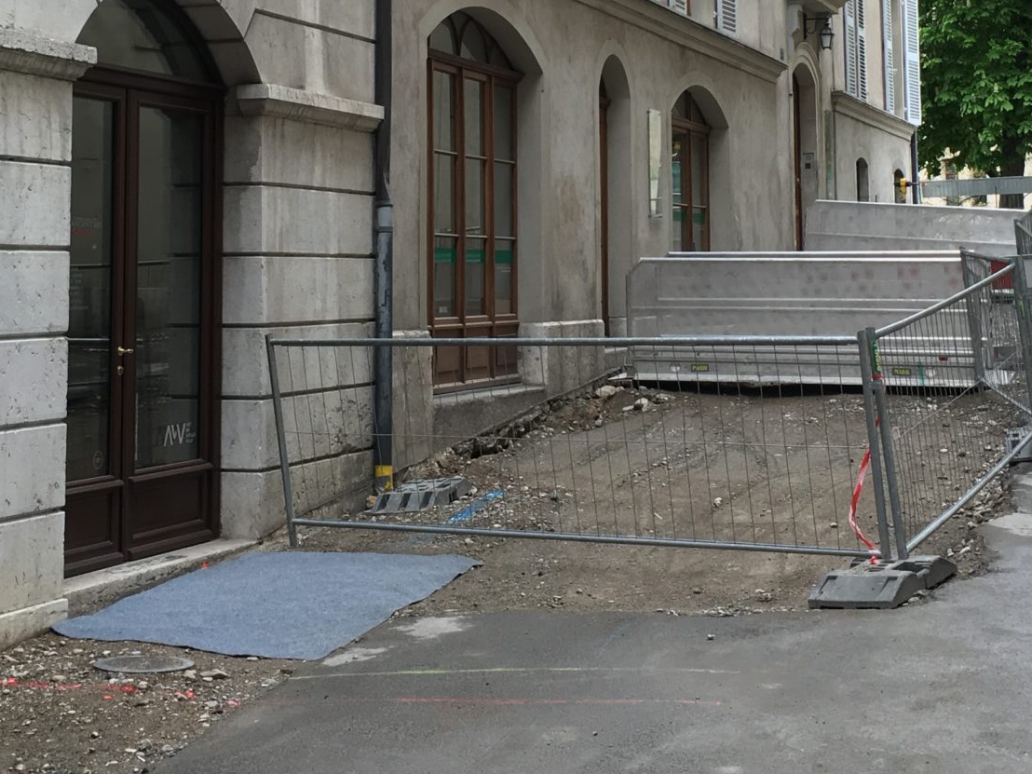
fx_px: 1997
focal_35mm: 67
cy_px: 78
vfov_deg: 21.4
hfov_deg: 29.0
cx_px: 517
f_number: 2.2
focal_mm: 4.15
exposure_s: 1/100
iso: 40
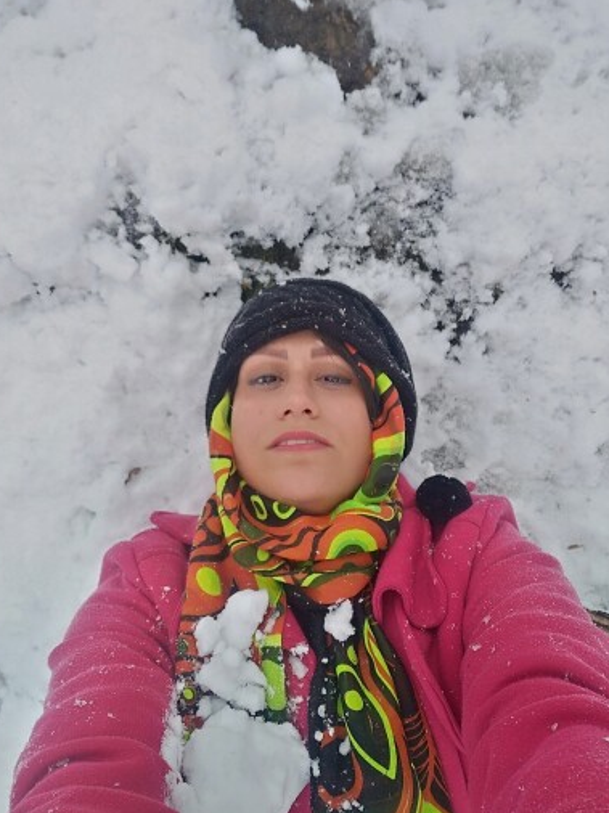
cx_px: 296
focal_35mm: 27
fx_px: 634
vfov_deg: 65.3
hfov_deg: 51.3
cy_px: 402
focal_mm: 3.62
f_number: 2
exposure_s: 1/232
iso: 100
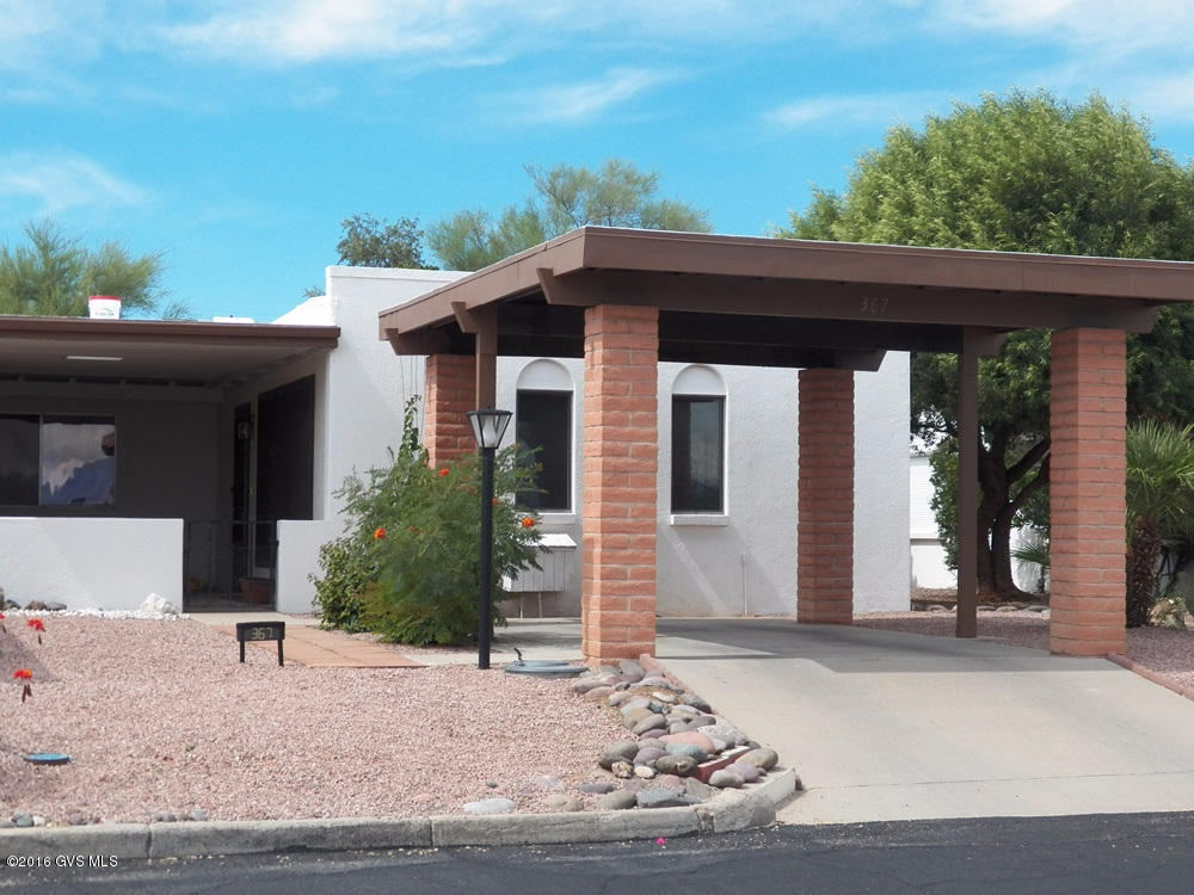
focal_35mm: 62
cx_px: 597
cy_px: 448
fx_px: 2139
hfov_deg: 31.2
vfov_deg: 23.7
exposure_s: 1/1000
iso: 125
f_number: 4
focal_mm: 11.2
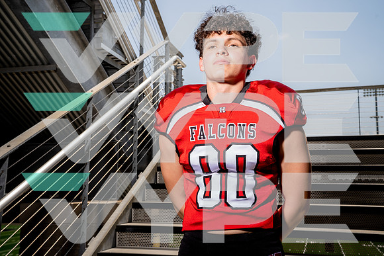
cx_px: 192
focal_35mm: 42
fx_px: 448
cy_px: 128
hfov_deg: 46.4
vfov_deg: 31.9
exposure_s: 1/250
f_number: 8
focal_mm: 42
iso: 100
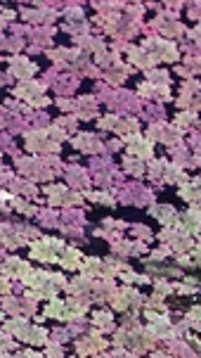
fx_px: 3547
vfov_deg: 5.7
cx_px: -825
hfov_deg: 3.0
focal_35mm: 375
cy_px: 461
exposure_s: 1/125
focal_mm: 35
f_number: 11
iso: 100
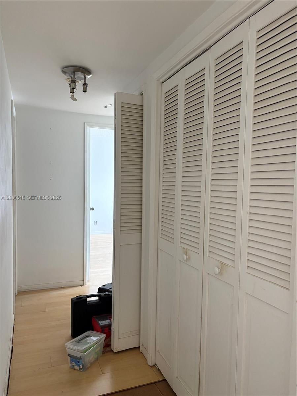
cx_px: 148
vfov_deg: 67.3
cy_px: 198
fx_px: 297
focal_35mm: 26
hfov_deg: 53.1
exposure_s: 1/60
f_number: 1.6
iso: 200
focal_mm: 5.96
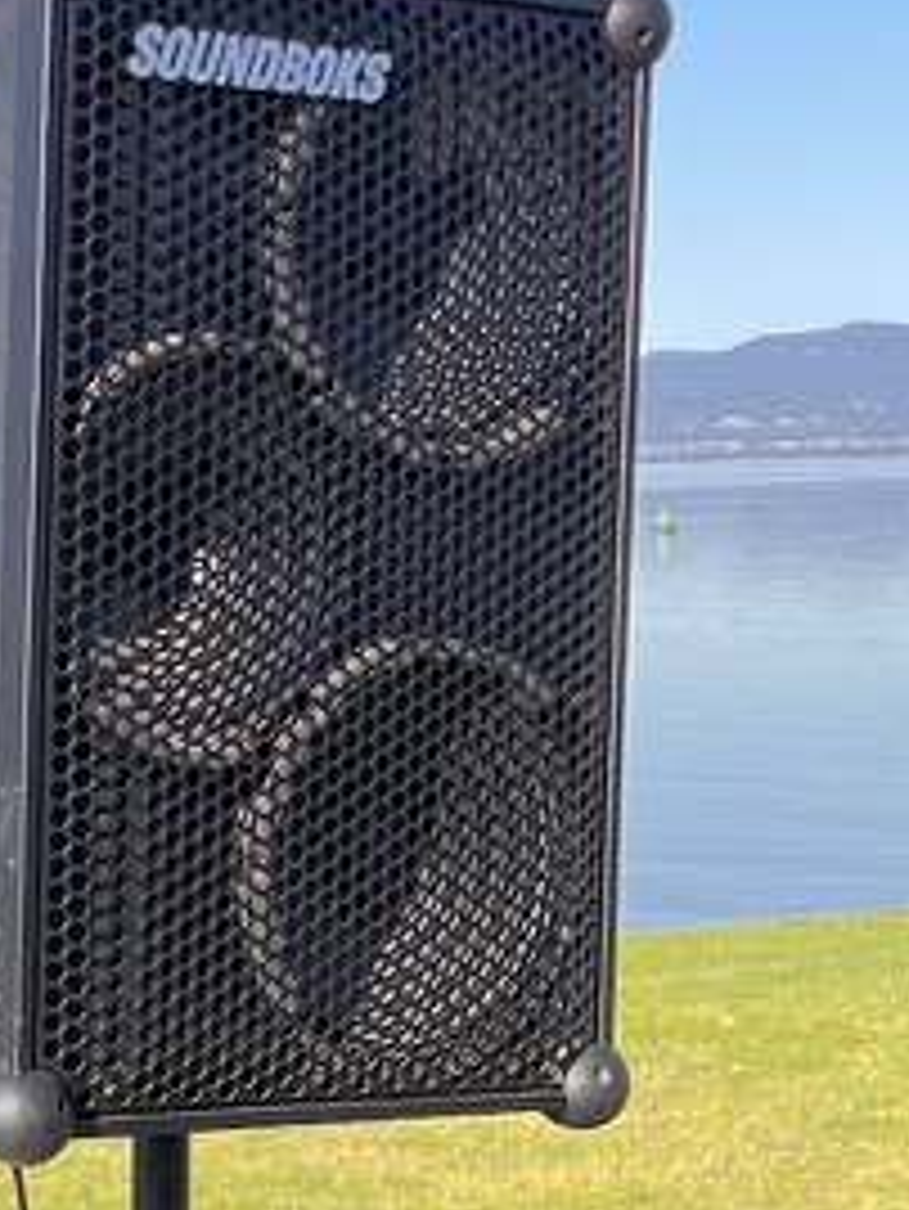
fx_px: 3464
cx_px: -418
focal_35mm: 99
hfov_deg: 14.1
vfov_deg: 19.7
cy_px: 895
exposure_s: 1/814
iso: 50
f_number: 1.5
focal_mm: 5.7
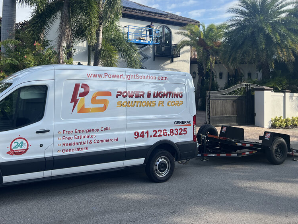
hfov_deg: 52.5
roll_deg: -1.7
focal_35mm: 35
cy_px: 74
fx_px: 301
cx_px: 133
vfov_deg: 40.2
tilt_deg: +2.8
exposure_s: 1/2123
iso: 50
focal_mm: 5.7
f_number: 1.5
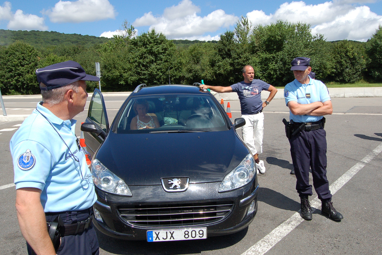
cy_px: 126
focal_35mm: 29
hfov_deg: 63.6
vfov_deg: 45.0
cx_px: 200
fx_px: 308
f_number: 11
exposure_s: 1/500
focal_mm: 18
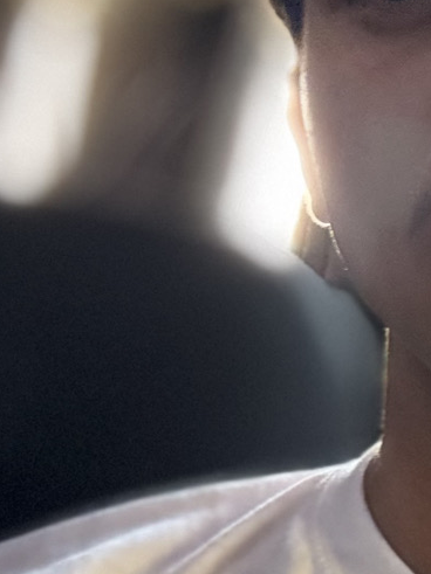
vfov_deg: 22.2
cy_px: 209
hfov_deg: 15.7
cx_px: 597
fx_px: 1462
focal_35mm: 88
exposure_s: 1/60
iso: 250
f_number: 1.9
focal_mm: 2.69
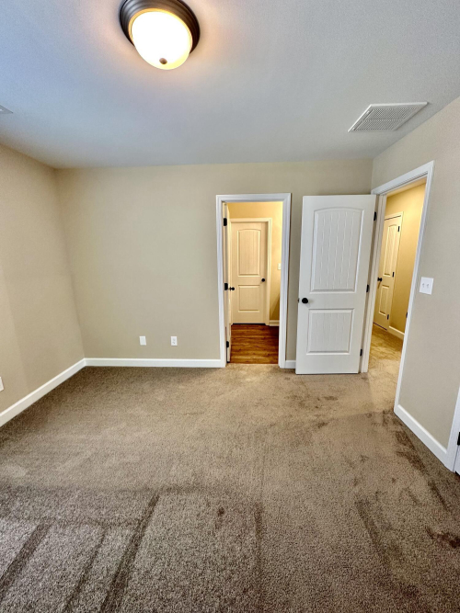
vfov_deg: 102.1
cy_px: 306
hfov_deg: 85.7
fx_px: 248
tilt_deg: -11.8
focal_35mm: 14
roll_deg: +0.6
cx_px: 230
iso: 160
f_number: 2.2
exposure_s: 1/60
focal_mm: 2.22
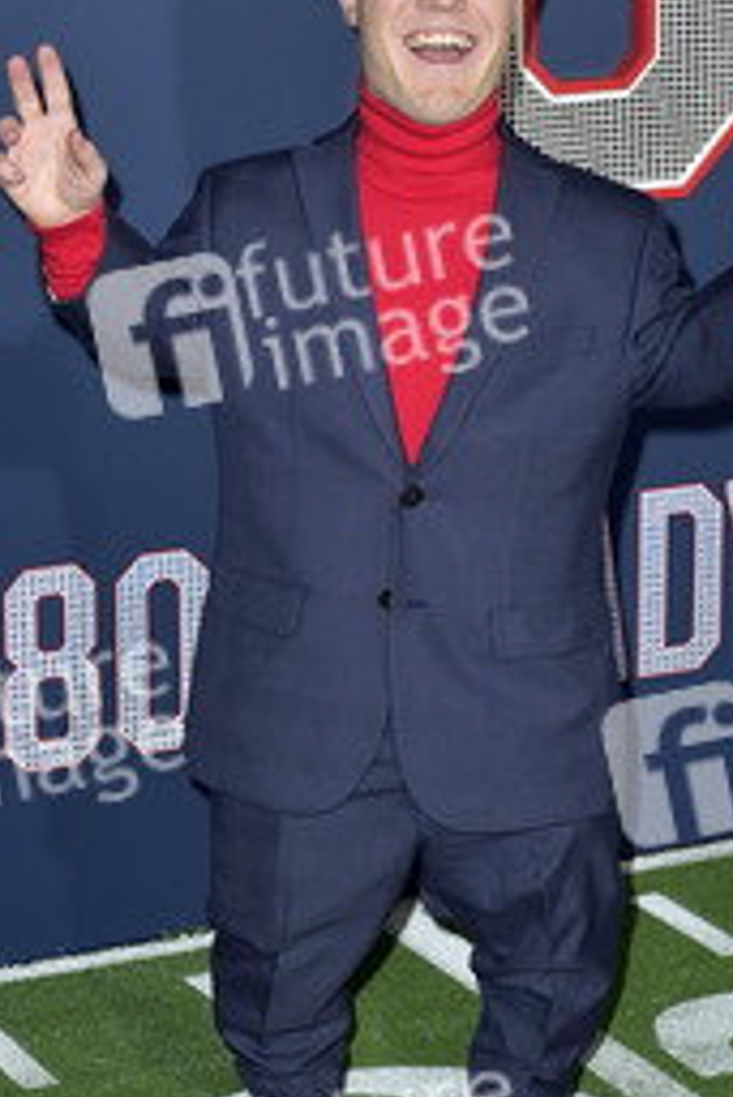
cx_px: 435
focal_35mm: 103
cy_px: 531
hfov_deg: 13.3
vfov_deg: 19.8
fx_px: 3141
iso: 400
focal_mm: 66
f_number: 6.3
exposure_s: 1/250
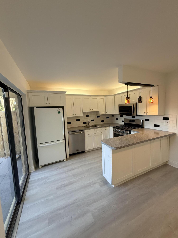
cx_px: 89
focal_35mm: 14
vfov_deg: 102.1
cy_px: 119
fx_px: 96
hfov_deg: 85.7
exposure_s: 1/120
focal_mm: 2.22
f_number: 2.2
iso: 160
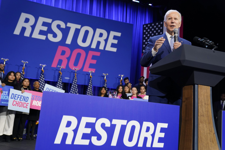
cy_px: 75
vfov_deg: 35.1
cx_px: 112
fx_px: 237
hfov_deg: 50.7
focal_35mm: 38
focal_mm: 38
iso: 2000
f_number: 3.2
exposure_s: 1/400
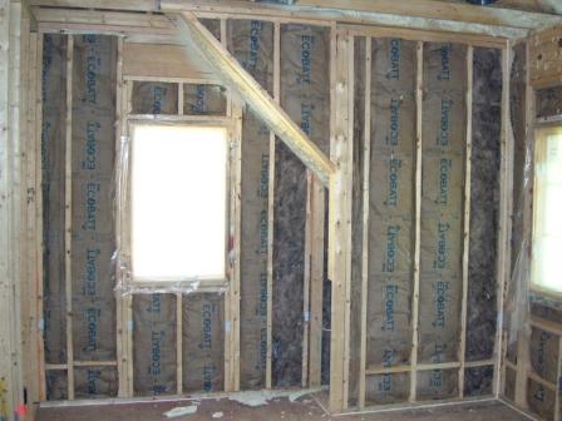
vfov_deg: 37.7
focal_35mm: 38
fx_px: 617
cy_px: 210
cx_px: 281
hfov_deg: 49.0
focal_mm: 7.9
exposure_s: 1/60
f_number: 2.8
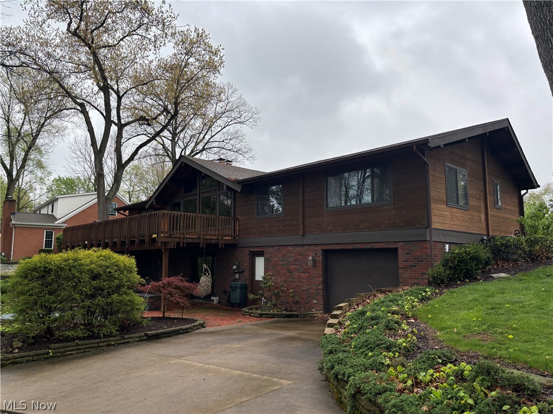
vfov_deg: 53.1
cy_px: 207
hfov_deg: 67.3
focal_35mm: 26
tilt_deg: +7.2
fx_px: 415
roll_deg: -0.3
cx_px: 276
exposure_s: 1/732
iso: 50
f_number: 1.6
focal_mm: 5.96
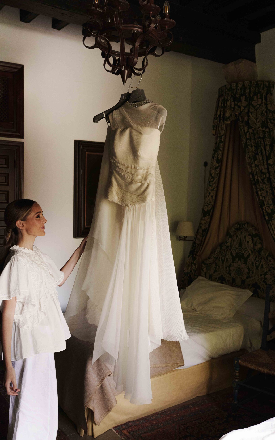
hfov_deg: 35.3
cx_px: 127
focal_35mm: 36
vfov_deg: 54.0
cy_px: 221
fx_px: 432
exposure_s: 1/200
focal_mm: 35
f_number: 4.5
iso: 3200
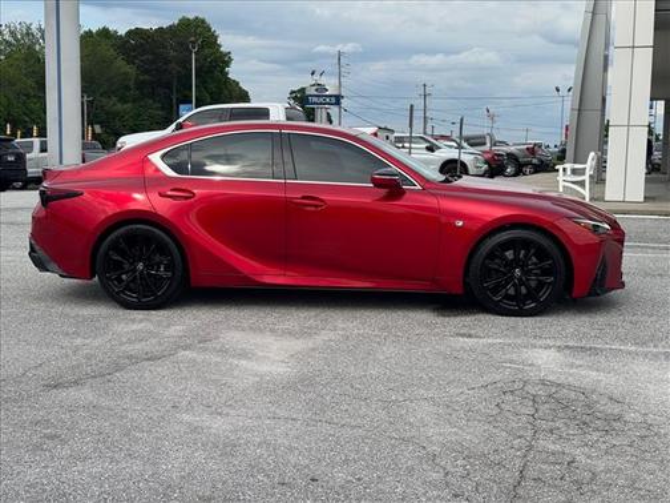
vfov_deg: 30.3
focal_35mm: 48
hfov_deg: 39.7
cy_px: 252
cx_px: 335
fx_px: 929
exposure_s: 1/3257
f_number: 1.78
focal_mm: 6.76
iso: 64
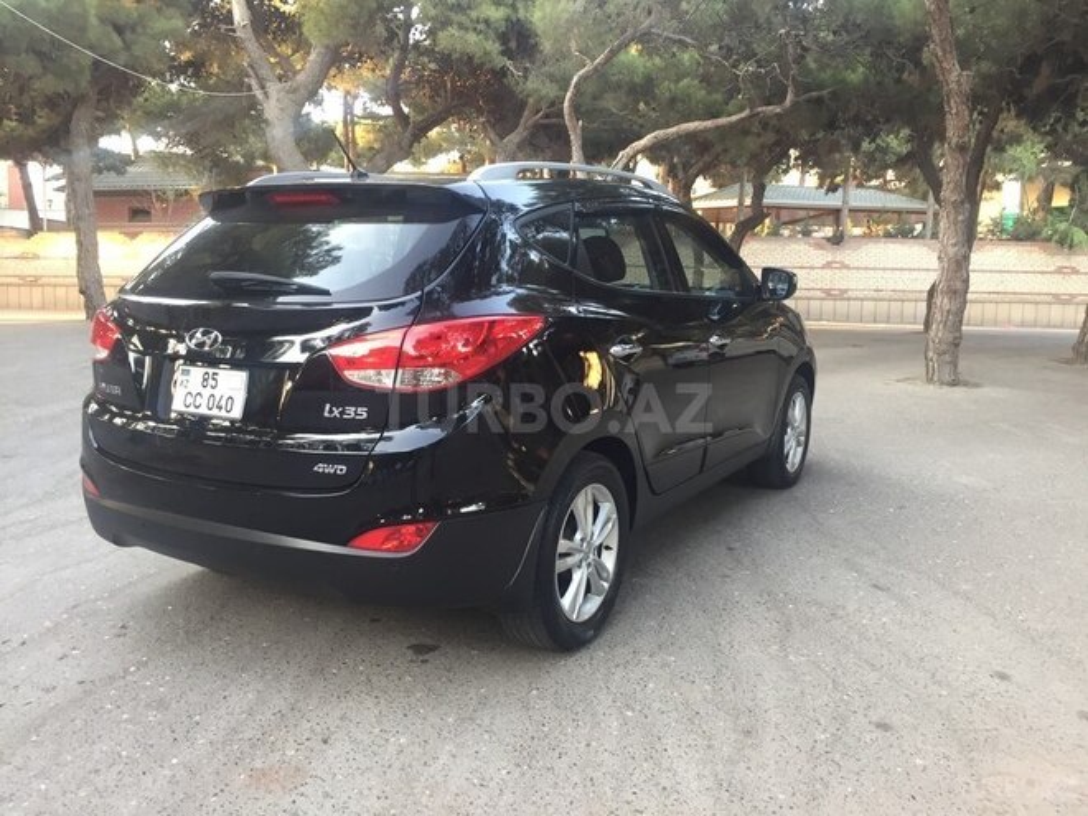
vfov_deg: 48.2
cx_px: 544
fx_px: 911
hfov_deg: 61.7
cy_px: 408
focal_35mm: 29
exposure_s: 1/33
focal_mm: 4.15
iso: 80
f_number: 2.2
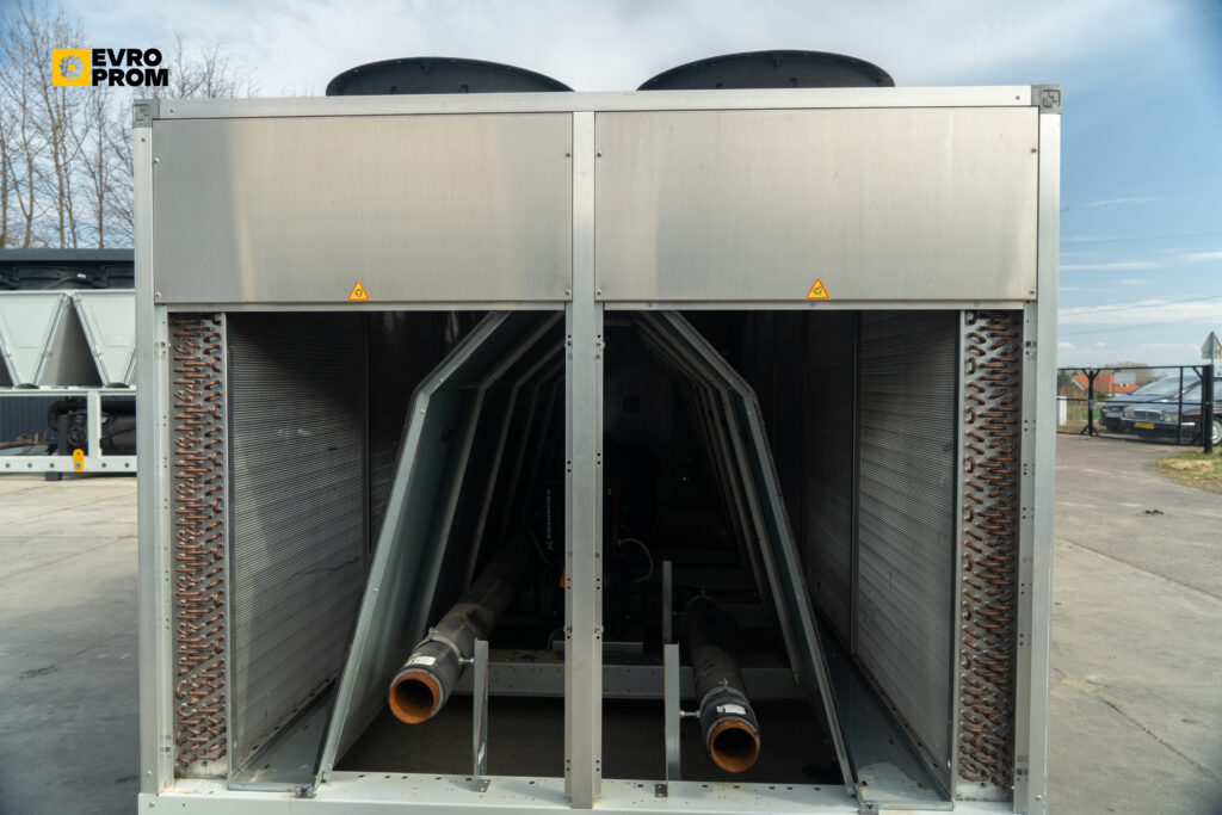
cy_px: 408
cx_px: 611
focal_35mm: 24
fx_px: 815
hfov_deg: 73.7
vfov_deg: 53.1
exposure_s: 1/160
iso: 100
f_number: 5.6
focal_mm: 24
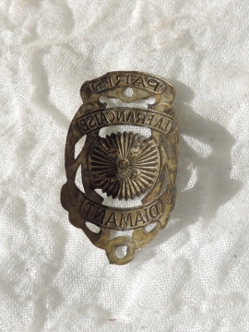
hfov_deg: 26.6
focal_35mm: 55
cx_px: 129
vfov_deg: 34.9
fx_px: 528
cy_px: 161
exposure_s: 1/1600
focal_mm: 5.8
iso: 80
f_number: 3.2
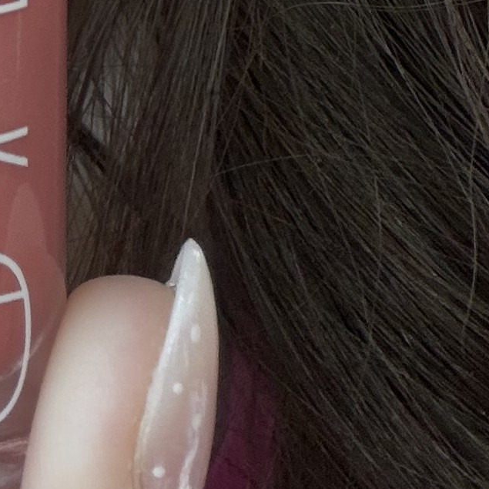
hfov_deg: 12.6
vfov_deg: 11.8
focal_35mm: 129
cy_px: -554
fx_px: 2062
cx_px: -333
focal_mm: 2.71
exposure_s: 1/121
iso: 50
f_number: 1.9
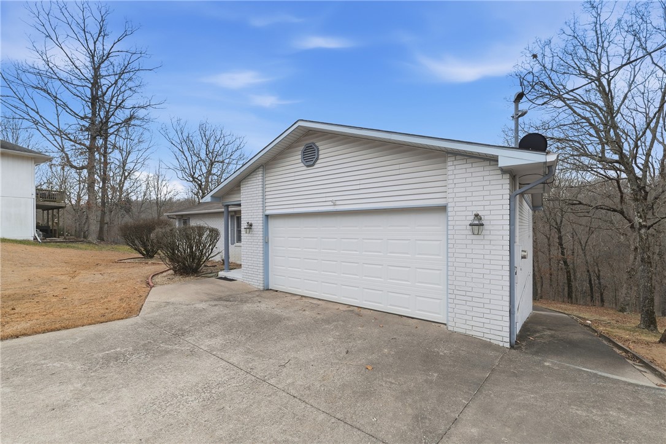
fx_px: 259
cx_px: 333
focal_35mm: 14
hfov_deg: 104.3
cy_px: 222
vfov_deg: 81.2
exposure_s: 1/640
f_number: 10
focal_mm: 14
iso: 400
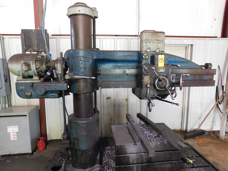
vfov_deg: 58.9
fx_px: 151
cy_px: 86
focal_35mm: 23
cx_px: 114
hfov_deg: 73.9
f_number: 3
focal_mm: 4
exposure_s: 1/13
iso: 400
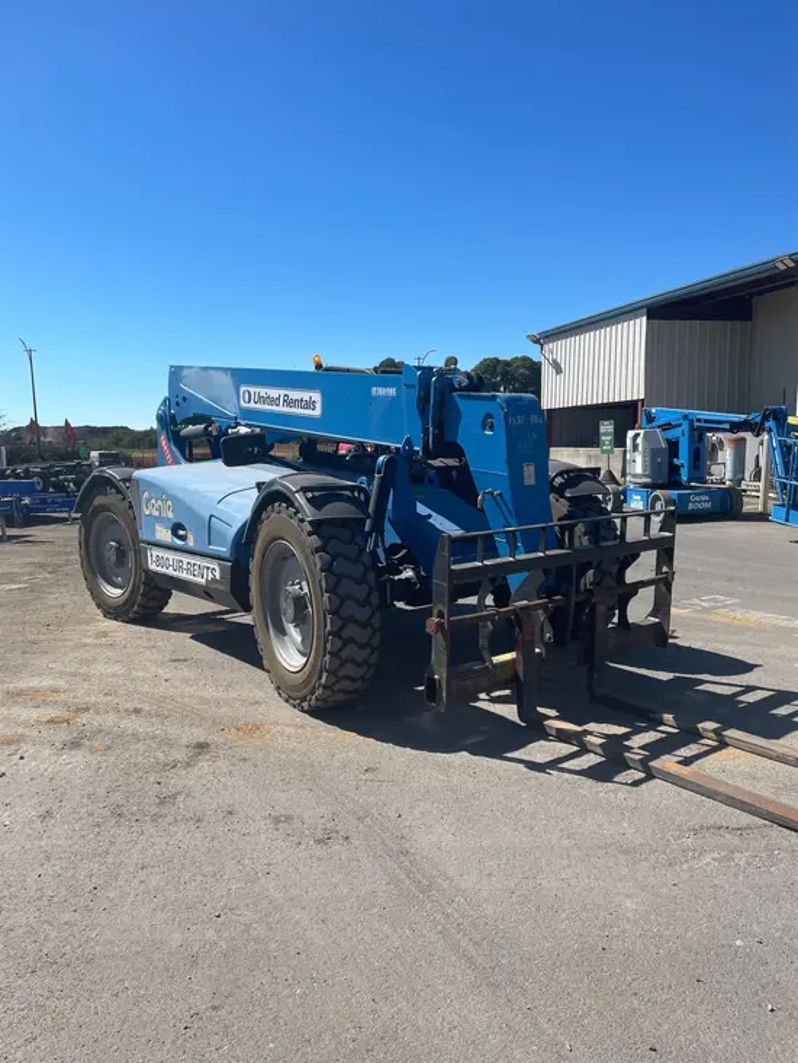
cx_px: 399
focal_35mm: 26
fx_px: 799
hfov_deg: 53.1
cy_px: 532
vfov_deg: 67.3
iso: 32
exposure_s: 1/4292
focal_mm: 4.2
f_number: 1.6
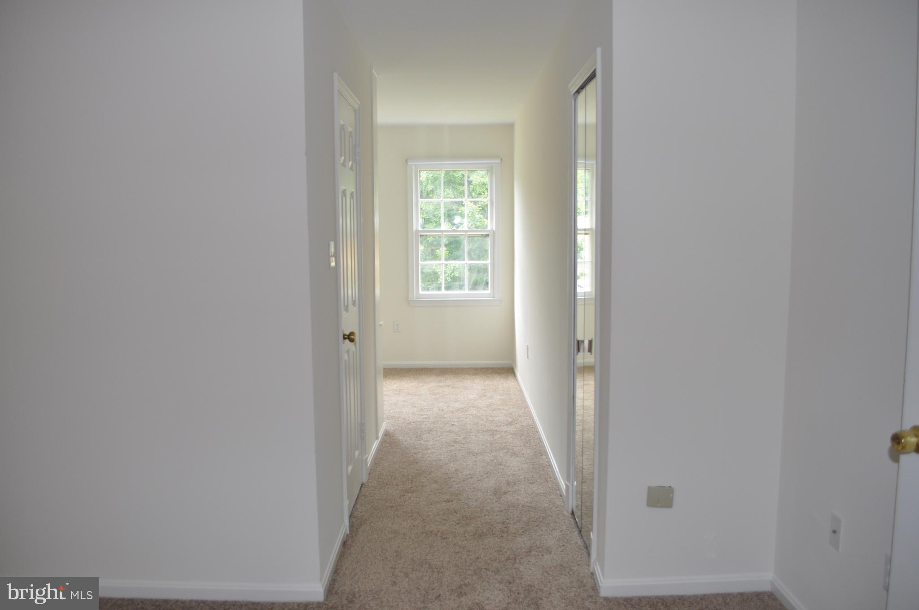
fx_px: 688
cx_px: 460
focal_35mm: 27
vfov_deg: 47.8
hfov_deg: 67.4
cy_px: 305
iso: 450
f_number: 4
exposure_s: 1/60
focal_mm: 18
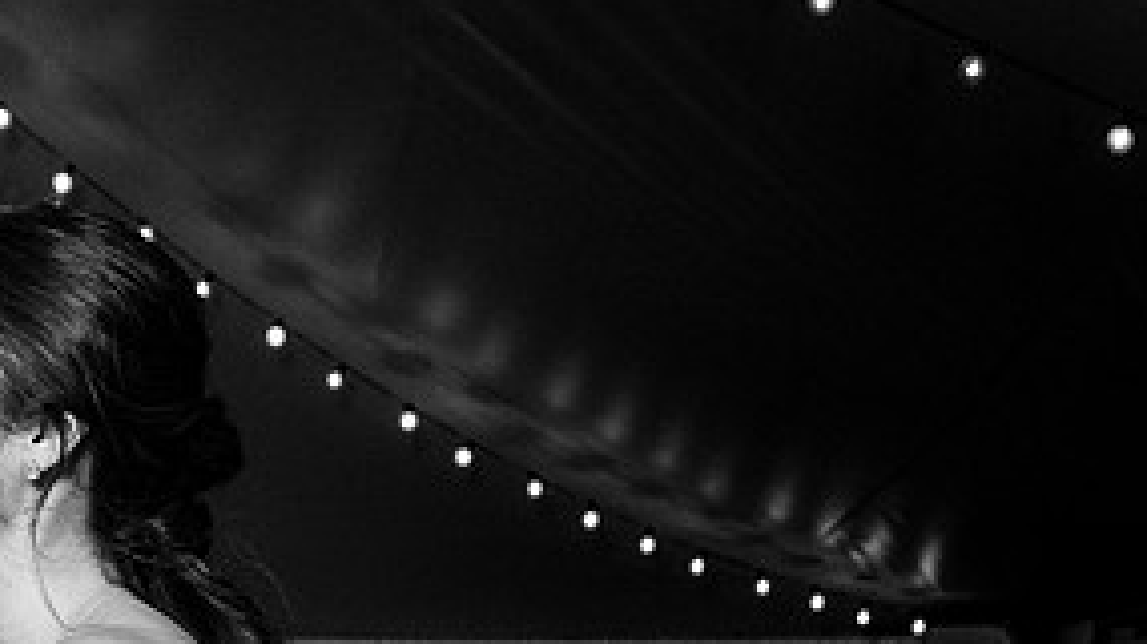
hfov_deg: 15.6
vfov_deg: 8.8
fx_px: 4134
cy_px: 865
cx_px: 120
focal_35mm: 136
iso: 2000
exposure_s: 1/200
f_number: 5.6
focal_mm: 35
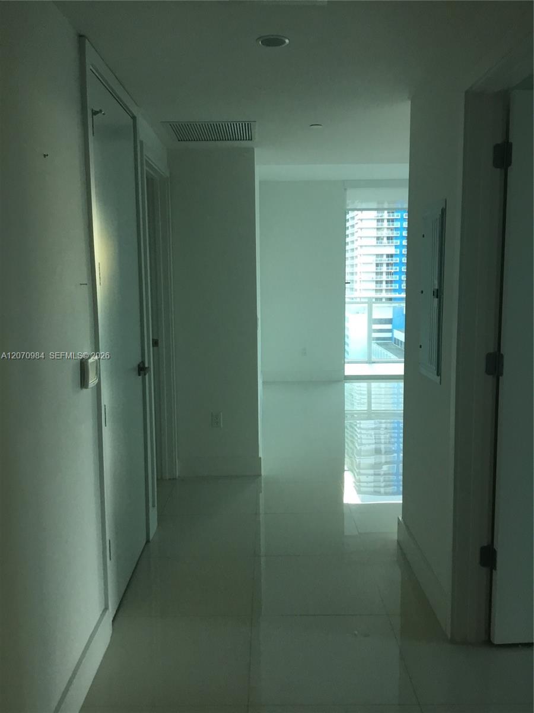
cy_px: 356
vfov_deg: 58.4
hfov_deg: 45.4
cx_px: 267
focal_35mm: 31
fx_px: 638
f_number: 2.4
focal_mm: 3.3
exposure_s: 1/30
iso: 64
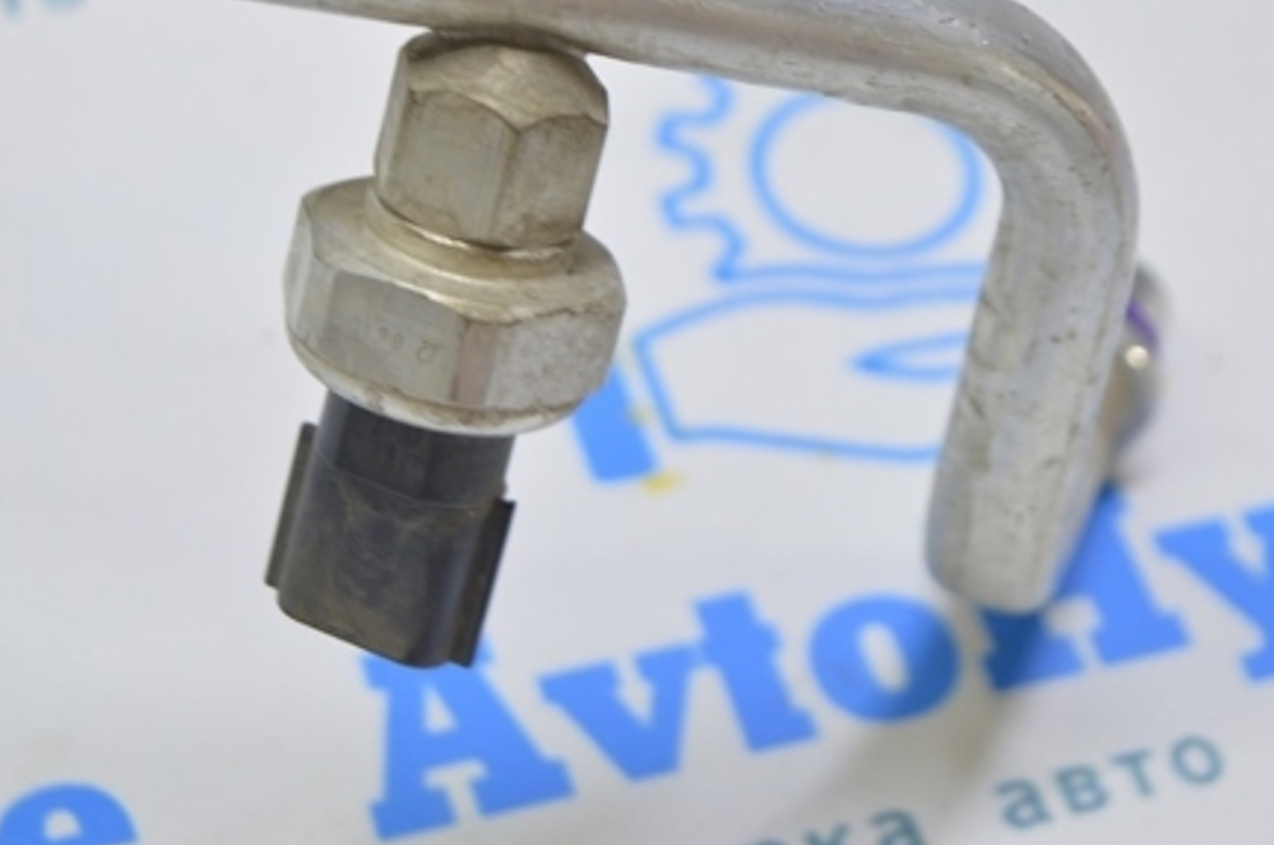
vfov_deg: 11.2
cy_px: 298
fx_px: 4302
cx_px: 476
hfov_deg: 16.8
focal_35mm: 122
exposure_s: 1/20
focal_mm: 55
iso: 400
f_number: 5.6
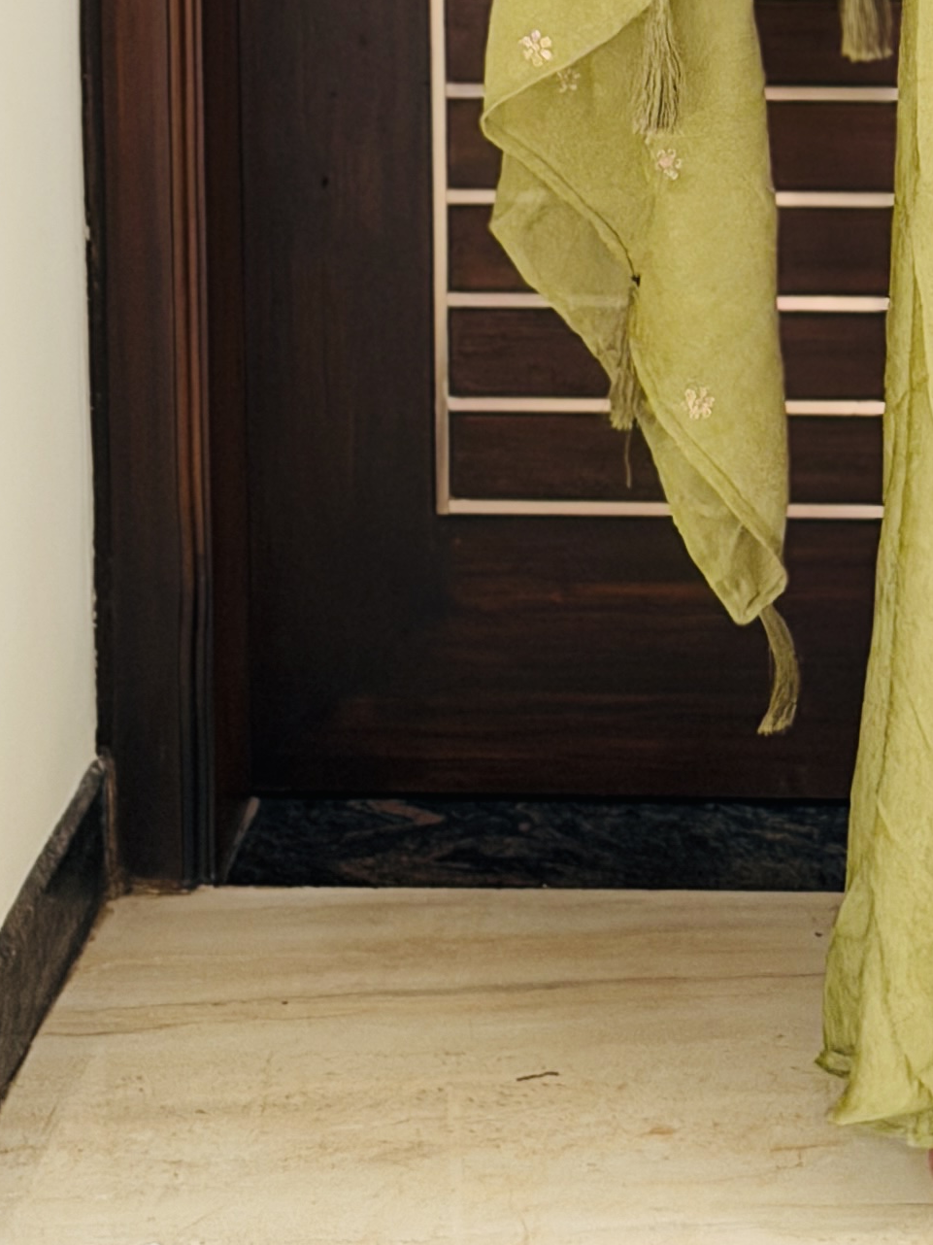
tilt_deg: -9.2
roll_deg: -0.8
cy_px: -643
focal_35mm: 151
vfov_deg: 12.4
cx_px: 1131
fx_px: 5428
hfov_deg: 9.7
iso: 125
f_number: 1.78
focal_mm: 6.76
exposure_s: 1/50
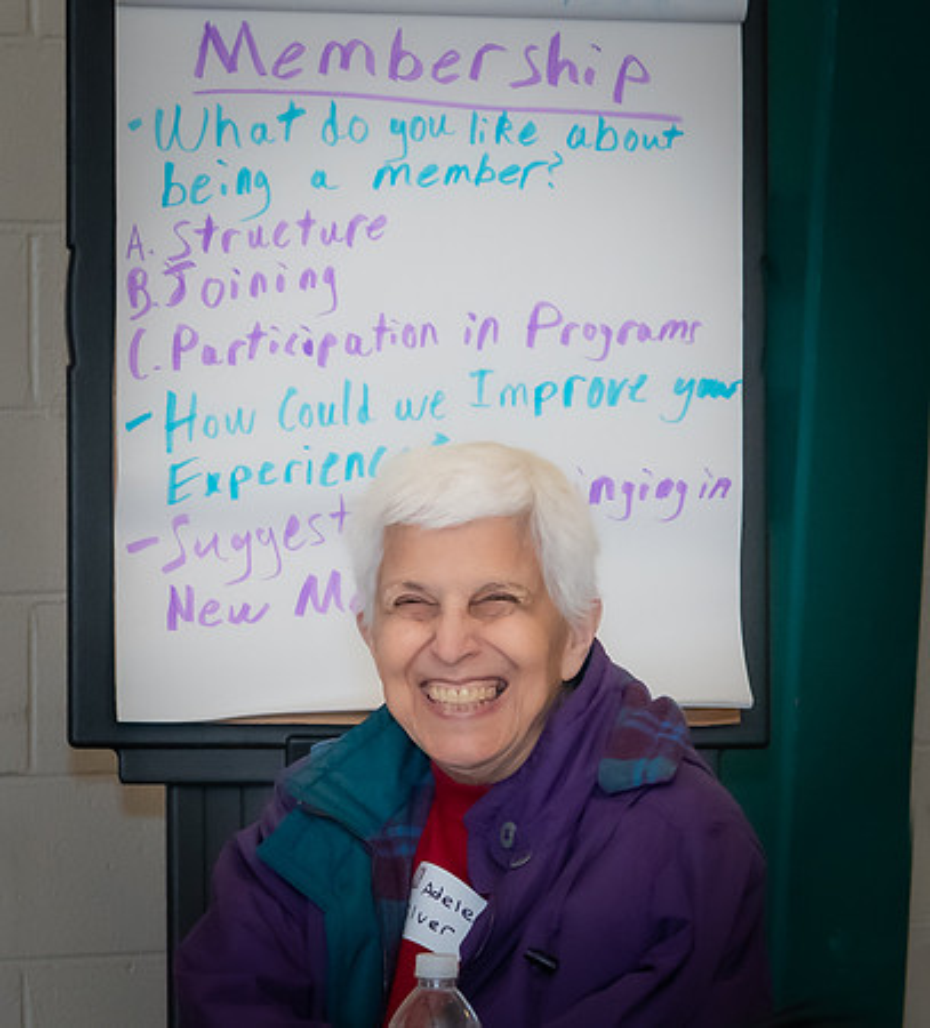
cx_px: 975
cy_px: 821
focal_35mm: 260
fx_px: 8325
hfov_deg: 6.4
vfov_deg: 7.1
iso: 640
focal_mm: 70
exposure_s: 1/60
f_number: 8
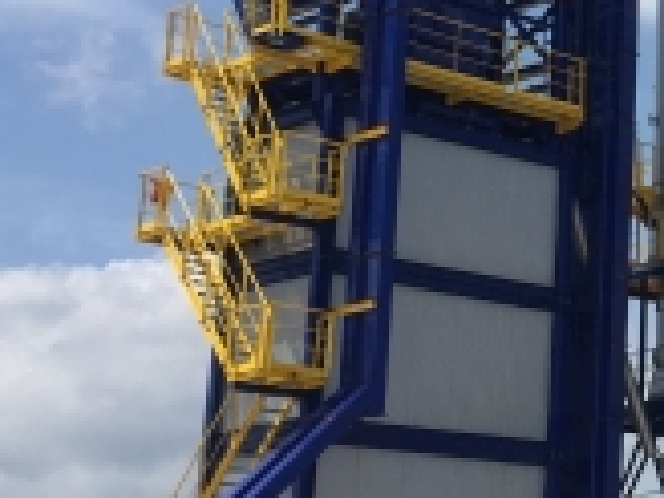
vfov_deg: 13.9
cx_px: 1089
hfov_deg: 16.4
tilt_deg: +17.7
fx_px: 2033
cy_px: 107
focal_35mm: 106
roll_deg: +0.7
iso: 32
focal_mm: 4.15
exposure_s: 1/3968
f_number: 2.2
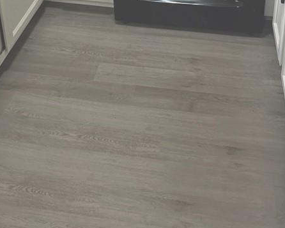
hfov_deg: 37.9
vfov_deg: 23.4
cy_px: -132
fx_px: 413
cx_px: 172
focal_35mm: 49
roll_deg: -1.0
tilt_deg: -18.2
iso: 200
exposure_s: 1/60
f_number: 2.2
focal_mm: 2.22
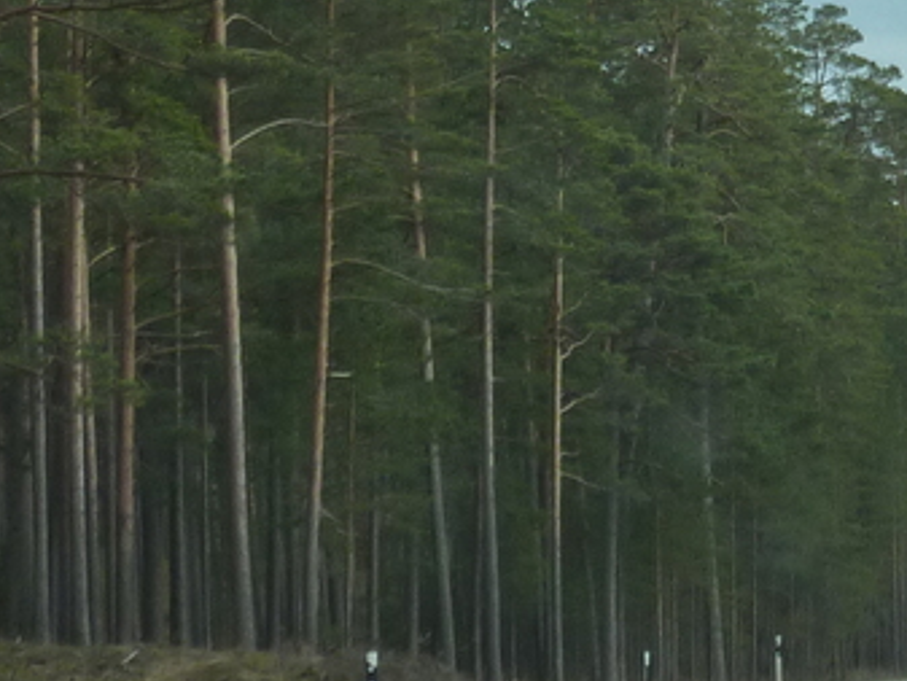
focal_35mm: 210
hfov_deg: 9.3
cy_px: 159
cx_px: 1173
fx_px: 5504
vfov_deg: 7.1
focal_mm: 9.7
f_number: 3.9
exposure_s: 1/250
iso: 125
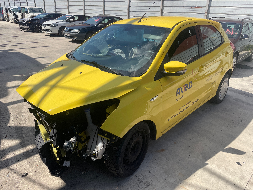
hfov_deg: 67.3
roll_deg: -1.3
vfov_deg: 53.1
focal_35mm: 26
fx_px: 190
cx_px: 126
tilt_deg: -22.3
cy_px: 95
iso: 32
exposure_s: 1/3610
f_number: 1.6
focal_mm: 4.2
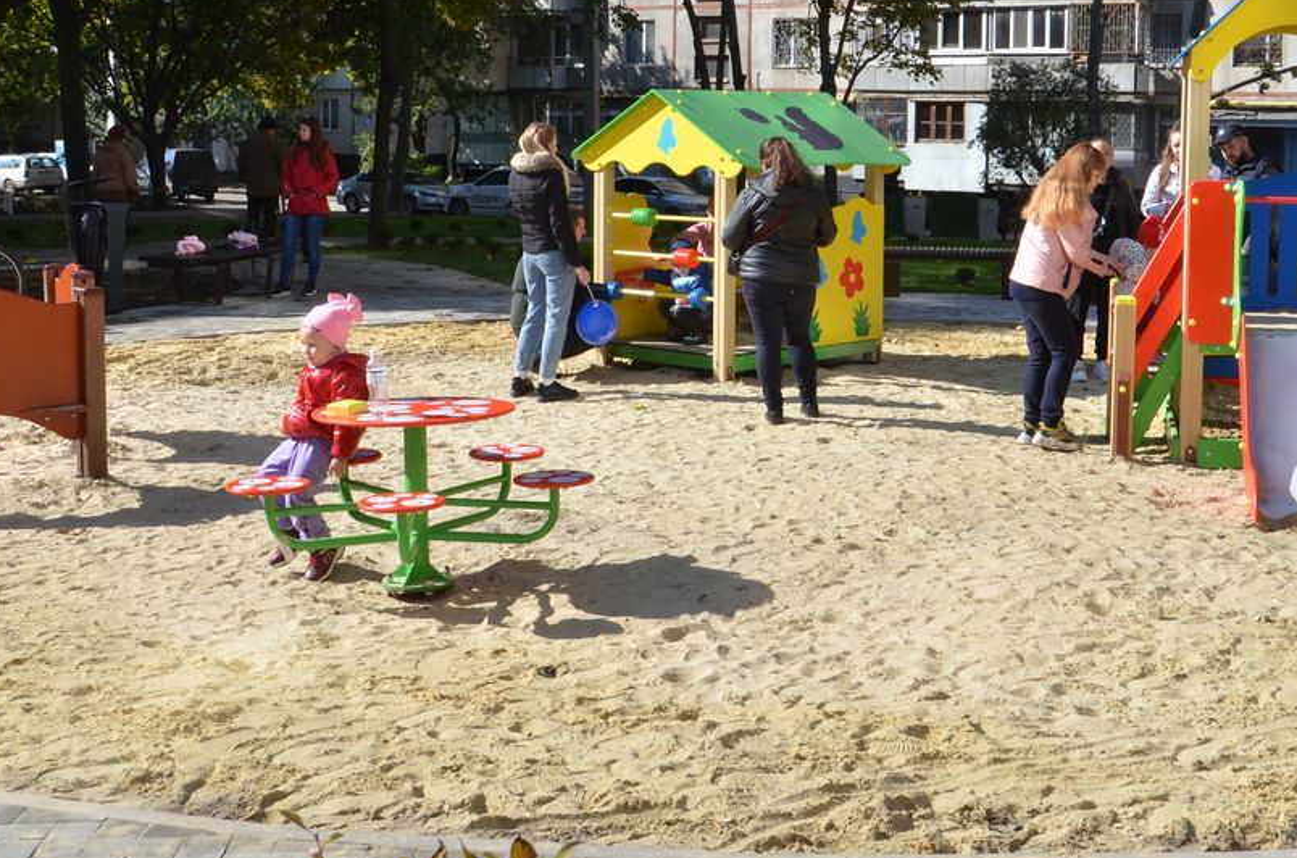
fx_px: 1972
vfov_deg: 24.4
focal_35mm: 55
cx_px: 852
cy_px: 262
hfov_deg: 36.1
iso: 320
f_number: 14
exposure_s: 1/400
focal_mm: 21
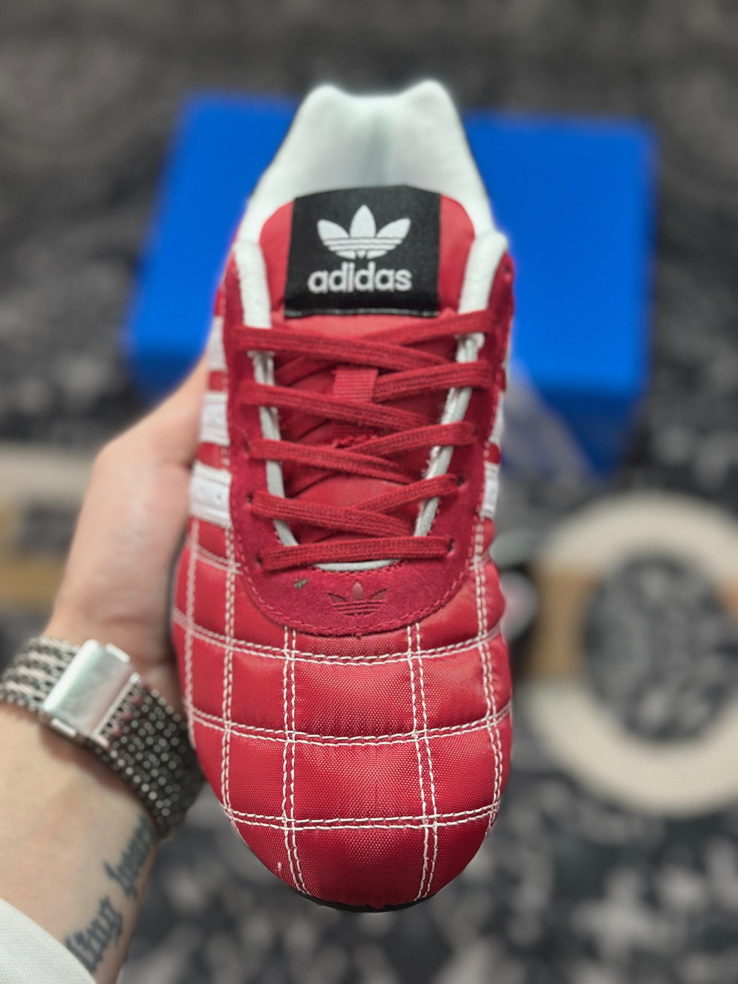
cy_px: 492
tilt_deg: -59.1
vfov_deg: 39.7
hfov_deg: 30.3
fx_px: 1364
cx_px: 369
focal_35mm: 48
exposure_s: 1/615
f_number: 1.78
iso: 80
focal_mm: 6.86
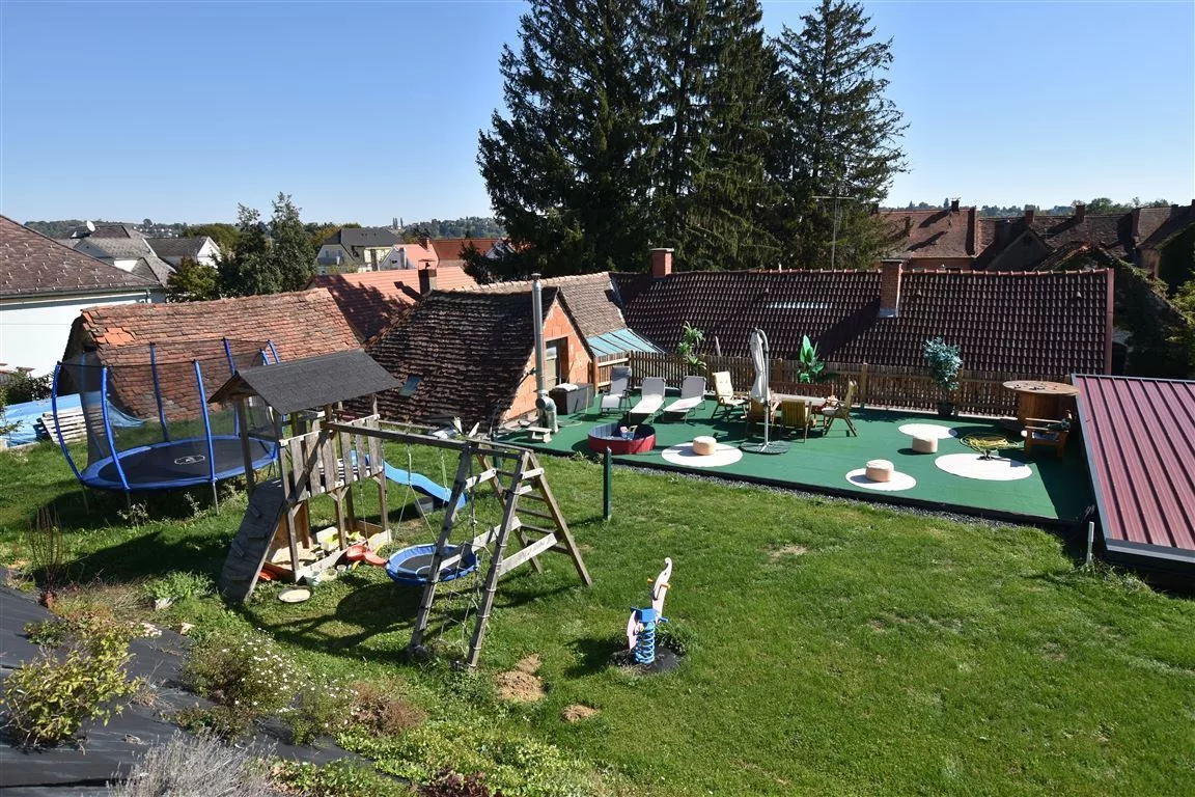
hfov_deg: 81.2
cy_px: 398
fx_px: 697
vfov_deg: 59.5
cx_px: 598
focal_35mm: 21
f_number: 8
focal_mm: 14
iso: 100
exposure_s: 1/250
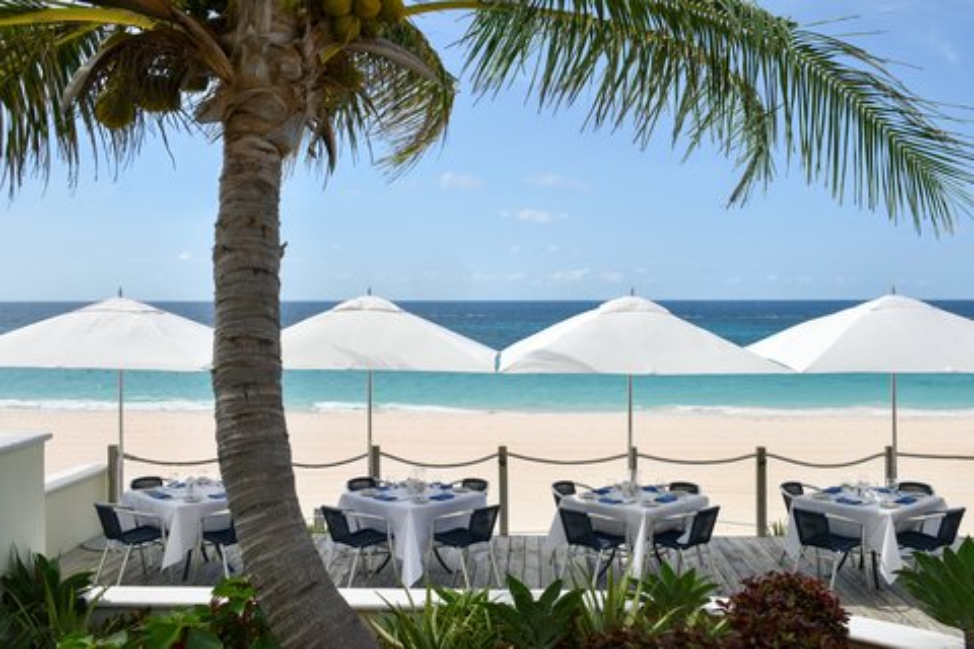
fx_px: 920
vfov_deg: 38.9
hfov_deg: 55.8
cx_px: 487
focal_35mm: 34
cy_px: 324
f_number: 16
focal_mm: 34
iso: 125
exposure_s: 1/200
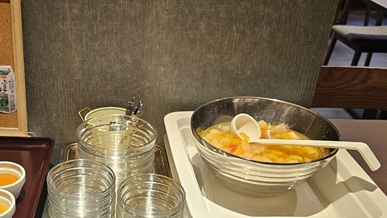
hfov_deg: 44.7
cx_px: 92
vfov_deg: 26.8
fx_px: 451
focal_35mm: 44
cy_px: 159
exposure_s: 1/120
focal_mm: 6.3
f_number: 1.7
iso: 320
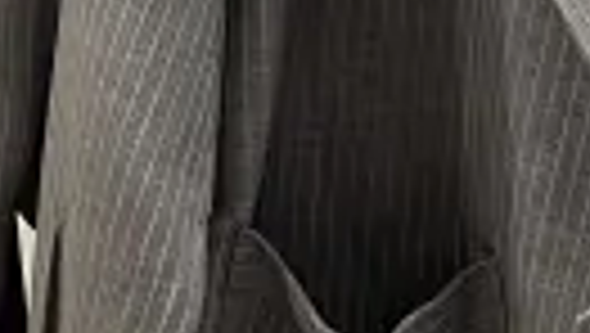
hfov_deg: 14.2
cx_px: 281
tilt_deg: -7.5
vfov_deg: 8.0
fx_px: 2365
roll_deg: -0.3
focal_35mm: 151
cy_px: -18
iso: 80
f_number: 1.5
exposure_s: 1/50
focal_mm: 5.7
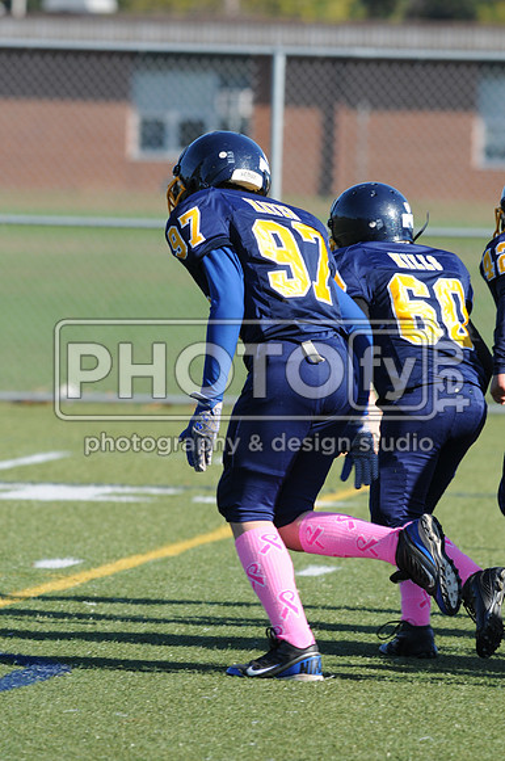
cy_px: 380
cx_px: 252
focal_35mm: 450
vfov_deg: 4.6
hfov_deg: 3.0
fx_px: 9496
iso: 200
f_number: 7.1
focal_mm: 300
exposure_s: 1/500
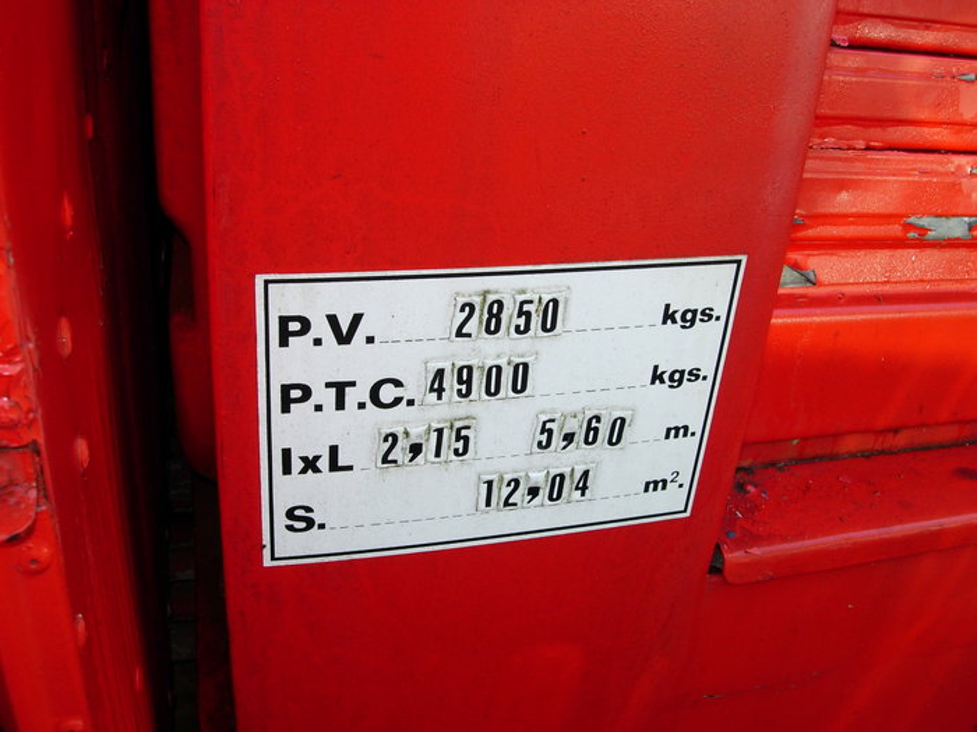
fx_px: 1073
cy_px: 366
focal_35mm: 38
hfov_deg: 49.0
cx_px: 488
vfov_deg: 37.7
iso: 79
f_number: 4.8
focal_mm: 7.8
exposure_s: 1/62.1
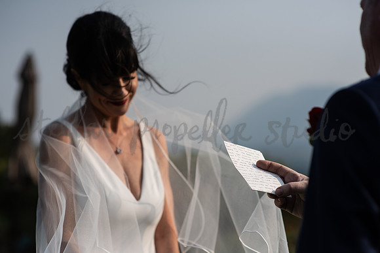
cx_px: 190
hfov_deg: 23.9
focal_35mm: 85
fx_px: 897
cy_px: 126
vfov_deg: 16.1
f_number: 2.5
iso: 160
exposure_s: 1/8000
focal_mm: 85
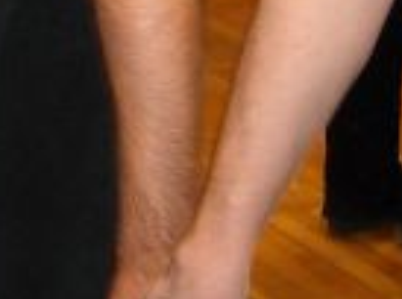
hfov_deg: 9.6
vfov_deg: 6.9
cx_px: -41
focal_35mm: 205
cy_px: -378
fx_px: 2374
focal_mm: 5.7
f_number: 2.8
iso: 200
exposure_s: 1/60
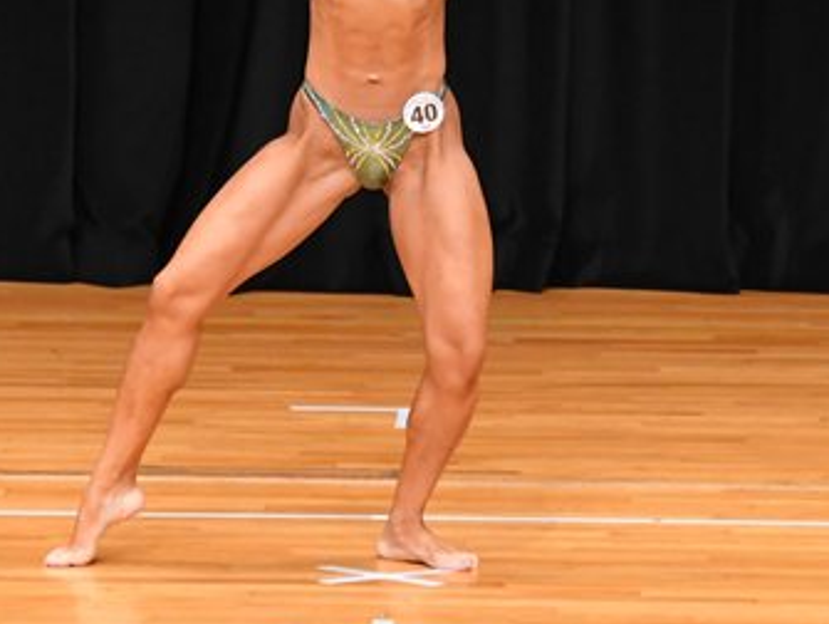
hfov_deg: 4.1
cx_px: 432
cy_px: 136
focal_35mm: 482
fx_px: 11556
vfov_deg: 3.1
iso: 4000
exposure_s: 1/400
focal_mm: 145
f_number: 5.6
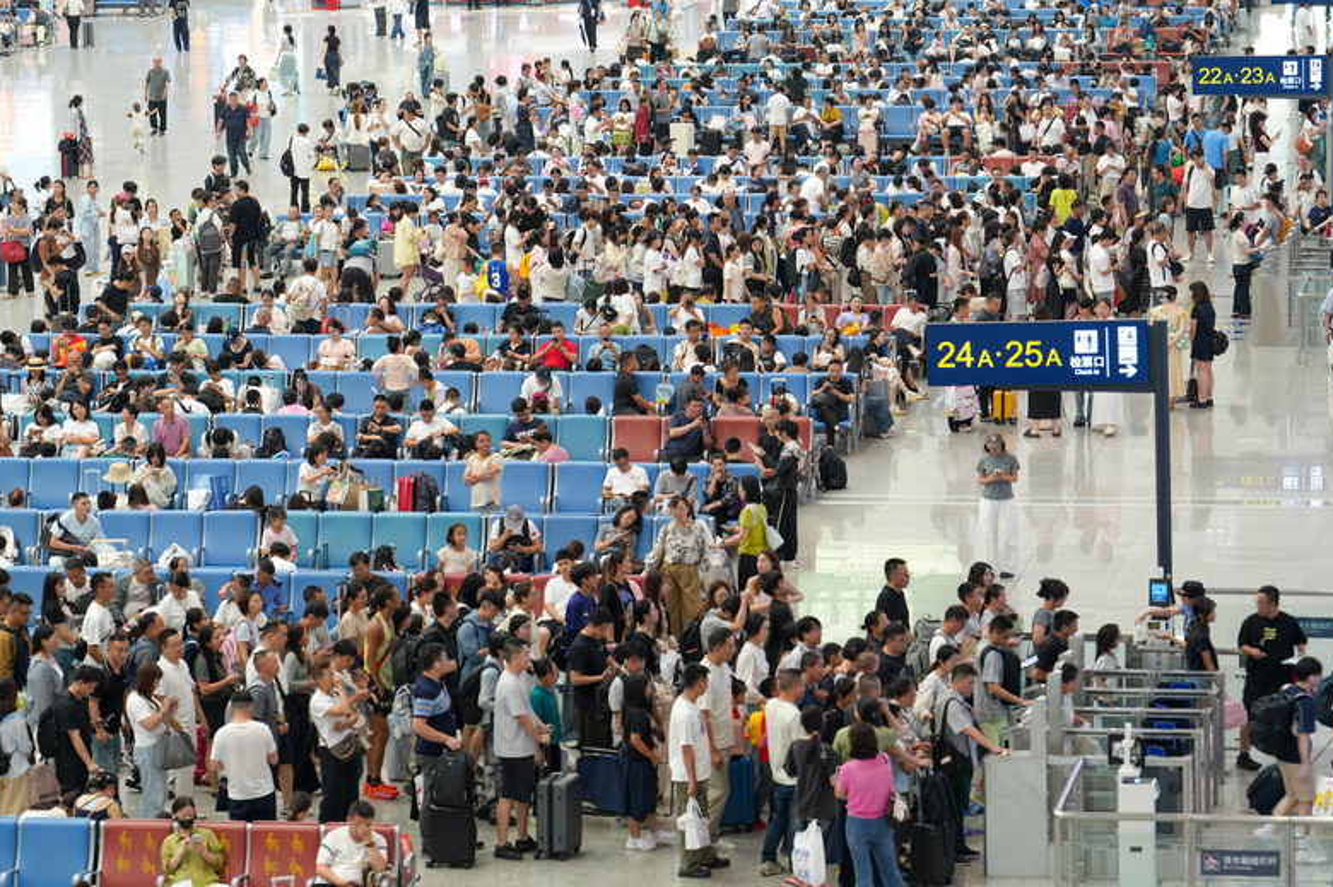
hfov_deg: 14.8
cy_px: 447
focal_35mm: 139
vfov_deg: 9.9
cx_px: 639
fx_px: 5143
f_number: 4
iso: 640
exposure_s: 1/60
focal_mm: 126
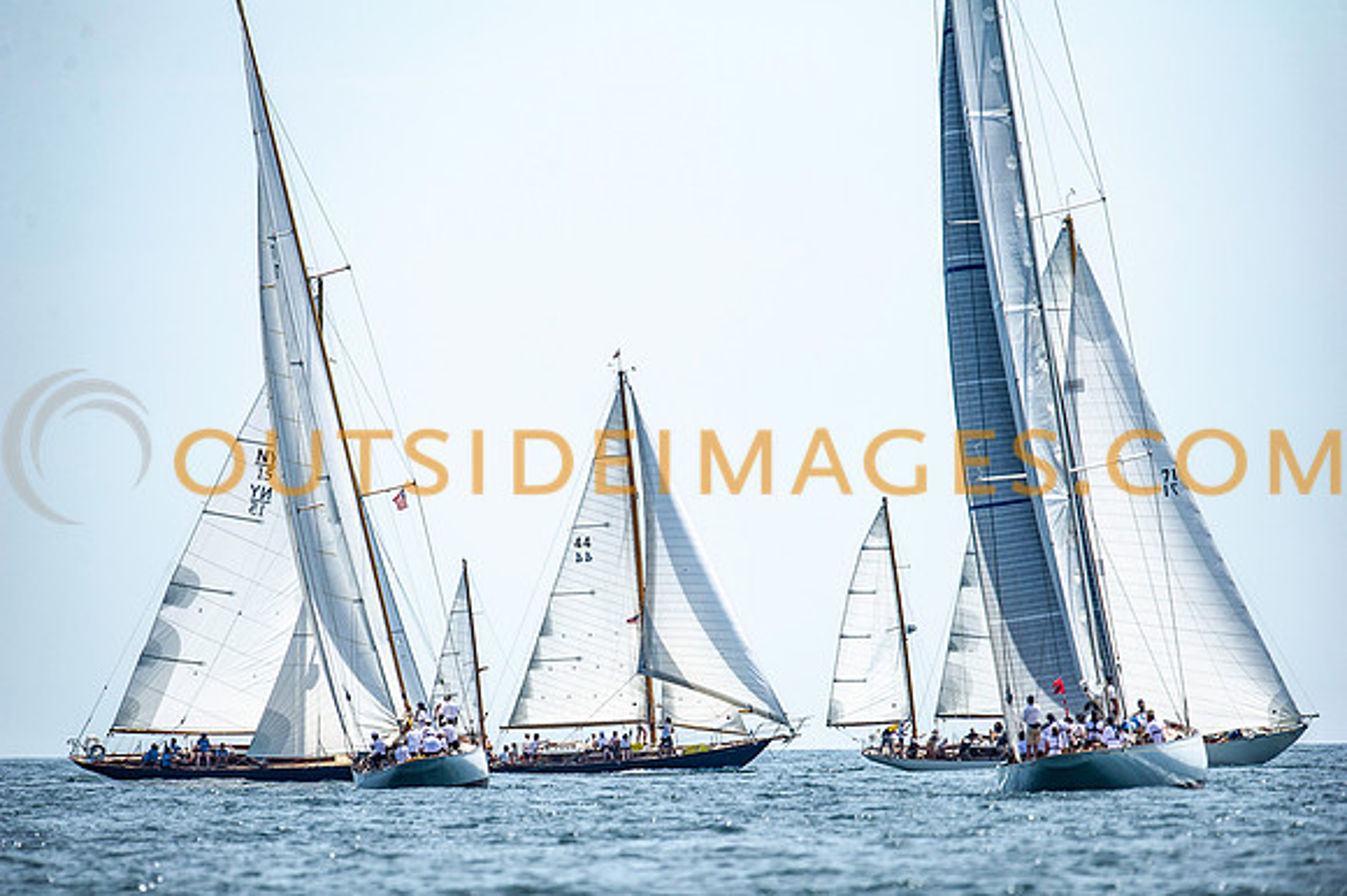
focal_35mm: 600
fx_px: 22436
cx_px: 674
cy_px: 448
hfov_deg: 3.4
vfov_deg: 2.3
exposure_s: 1/3200
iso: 400
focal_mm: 600
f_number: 5
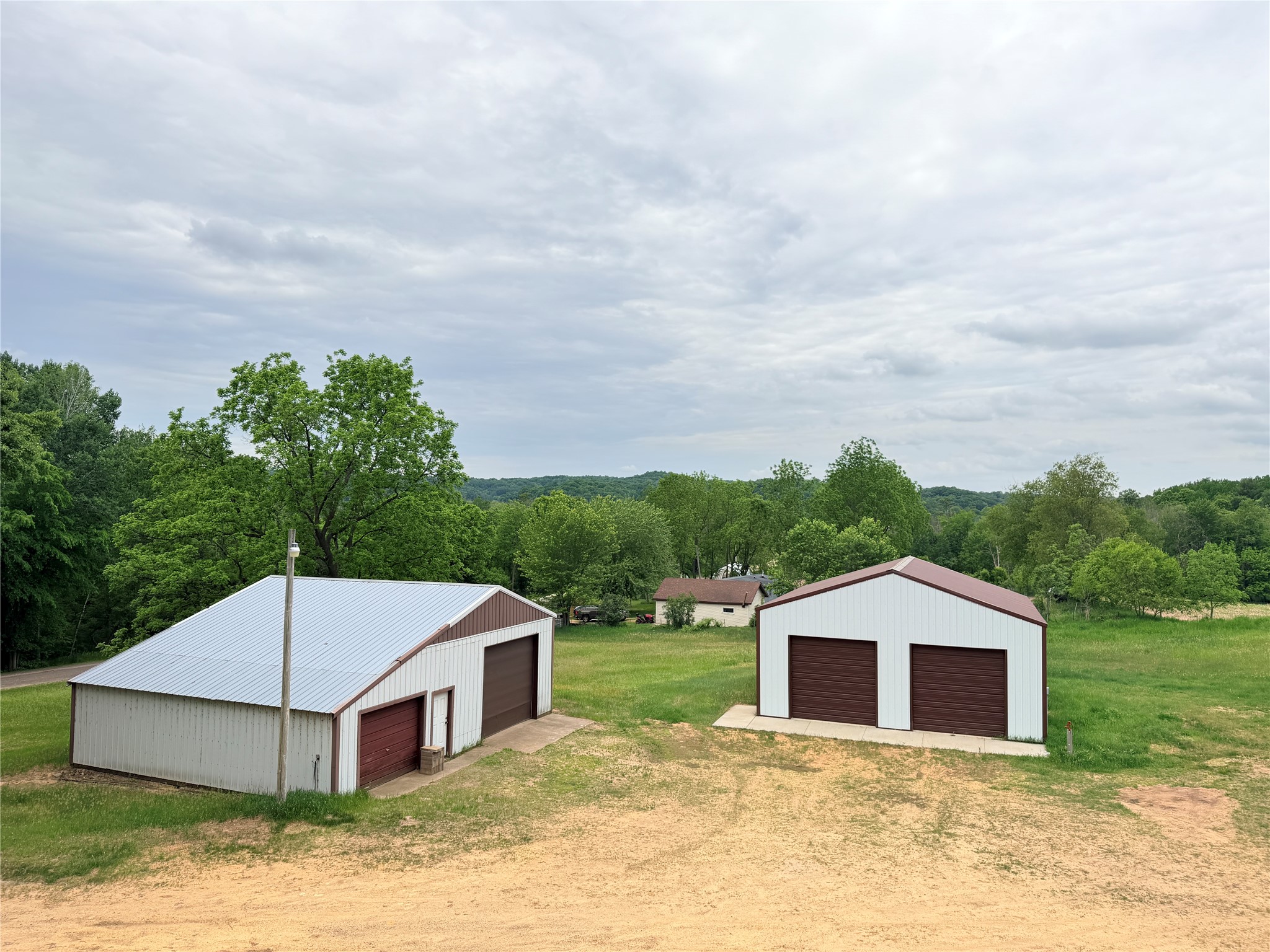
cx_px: 635
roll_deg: +0.6
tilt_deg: +1.1
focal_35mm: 24
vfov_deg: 56.8
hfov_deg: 71.6
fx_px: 881
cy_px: 476
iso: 100
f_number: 1.78
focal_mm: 6.76
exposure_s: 1/3759
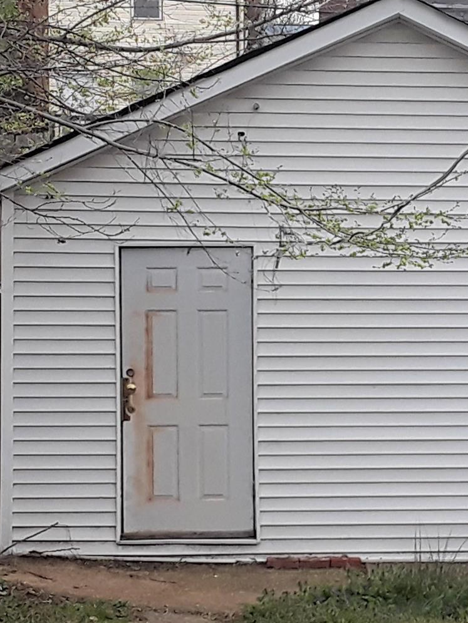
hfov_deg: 31.0
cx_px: 406
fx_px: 811
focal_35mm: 45
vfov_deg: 42.0
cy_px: 350
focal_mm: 2.9
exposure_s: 1/1650
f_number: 1.9
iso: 40
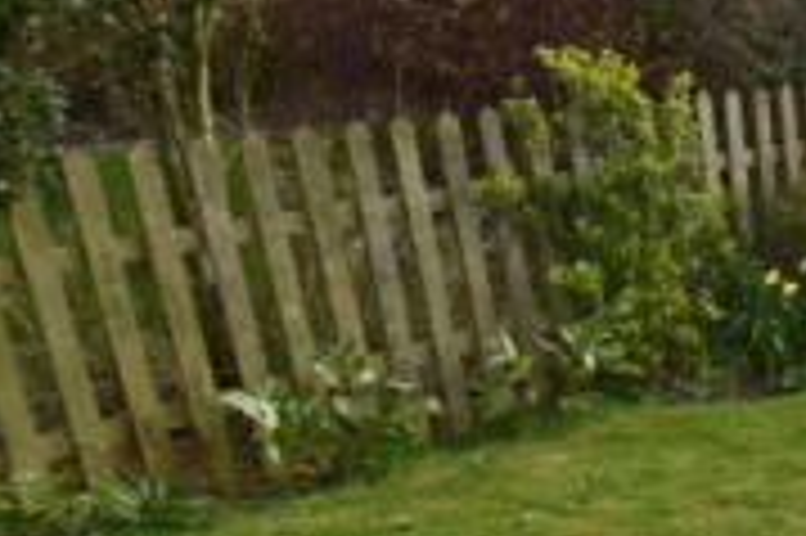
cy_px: 331
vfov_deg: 24.5
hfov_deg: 23.7
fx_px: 1230
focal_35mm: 55
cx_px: 1358
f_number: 6.3
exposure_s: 1/160
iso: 100
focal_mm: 10
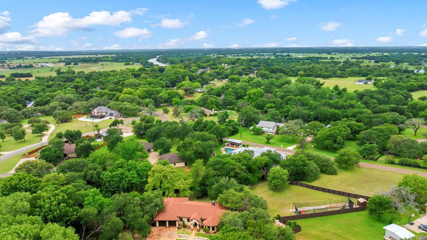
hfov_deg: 69.9
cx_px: 216
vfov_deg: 42.9
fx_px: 306
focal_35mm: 27
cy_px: 122
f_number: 2.8
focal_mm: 12.29
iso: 140
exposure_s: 1/2000
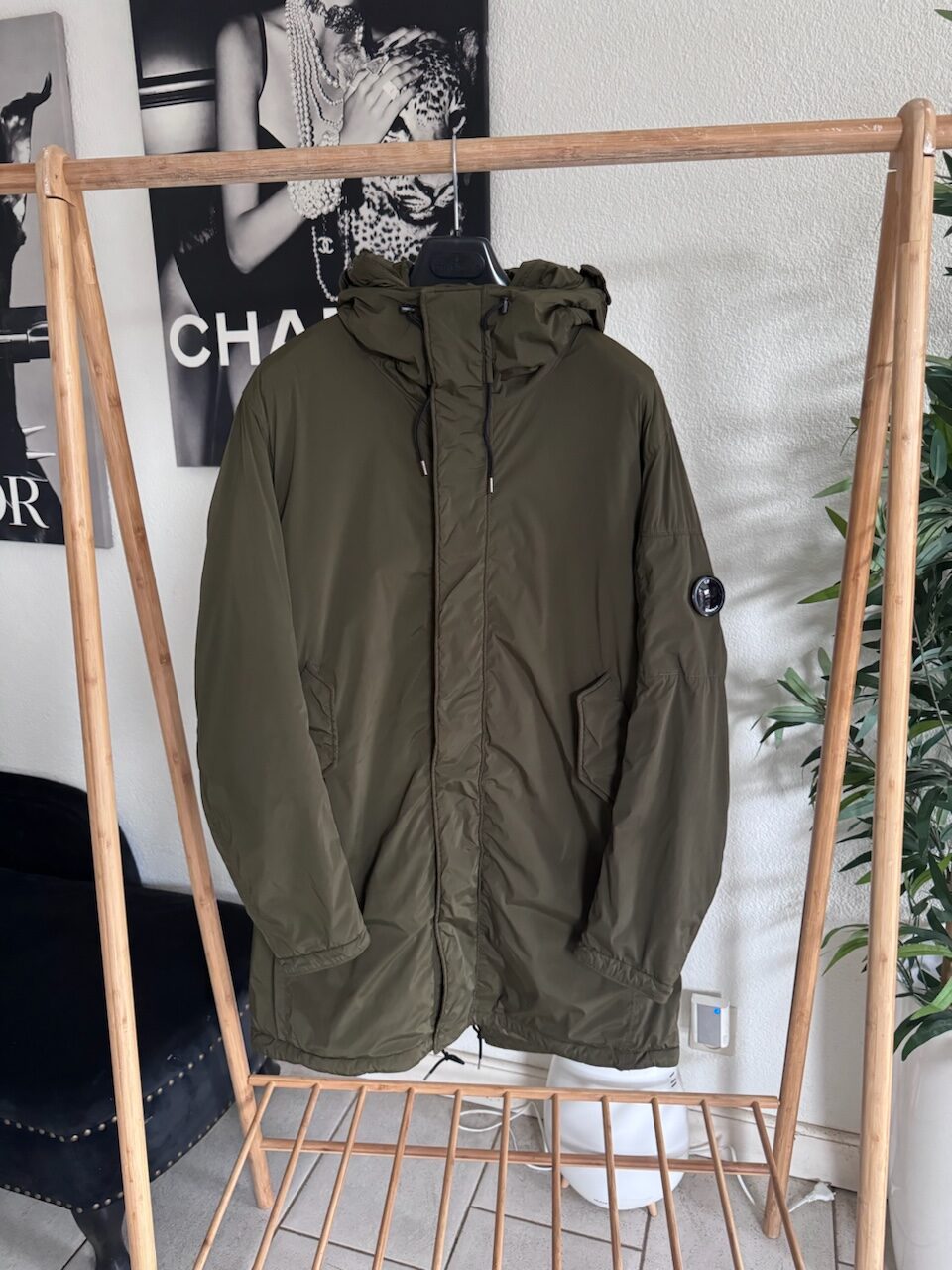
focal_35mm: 24
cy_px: 635
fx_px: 880
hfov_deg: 56.8
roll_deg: +1.2
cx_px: 476
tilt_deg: -15.0
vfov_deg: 71.6
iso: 500
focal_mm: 6.76
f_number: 1.78
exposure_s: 1/60
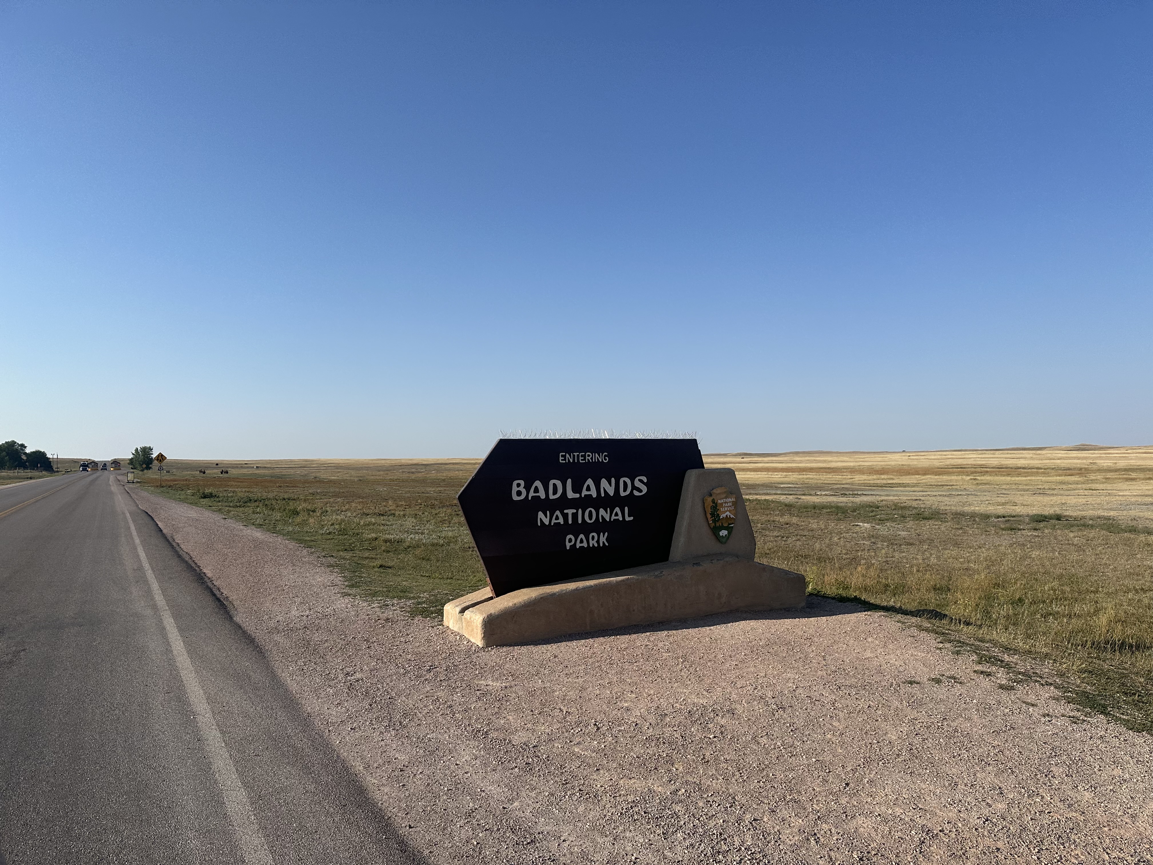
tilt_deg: +1.7
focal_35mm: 24
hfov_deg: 71.6
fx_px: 799
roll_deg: -1.0
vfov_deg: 56.8
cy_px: 432
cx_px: 576
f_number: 1.78
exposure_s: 1/6623
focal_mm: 6.86
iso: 80
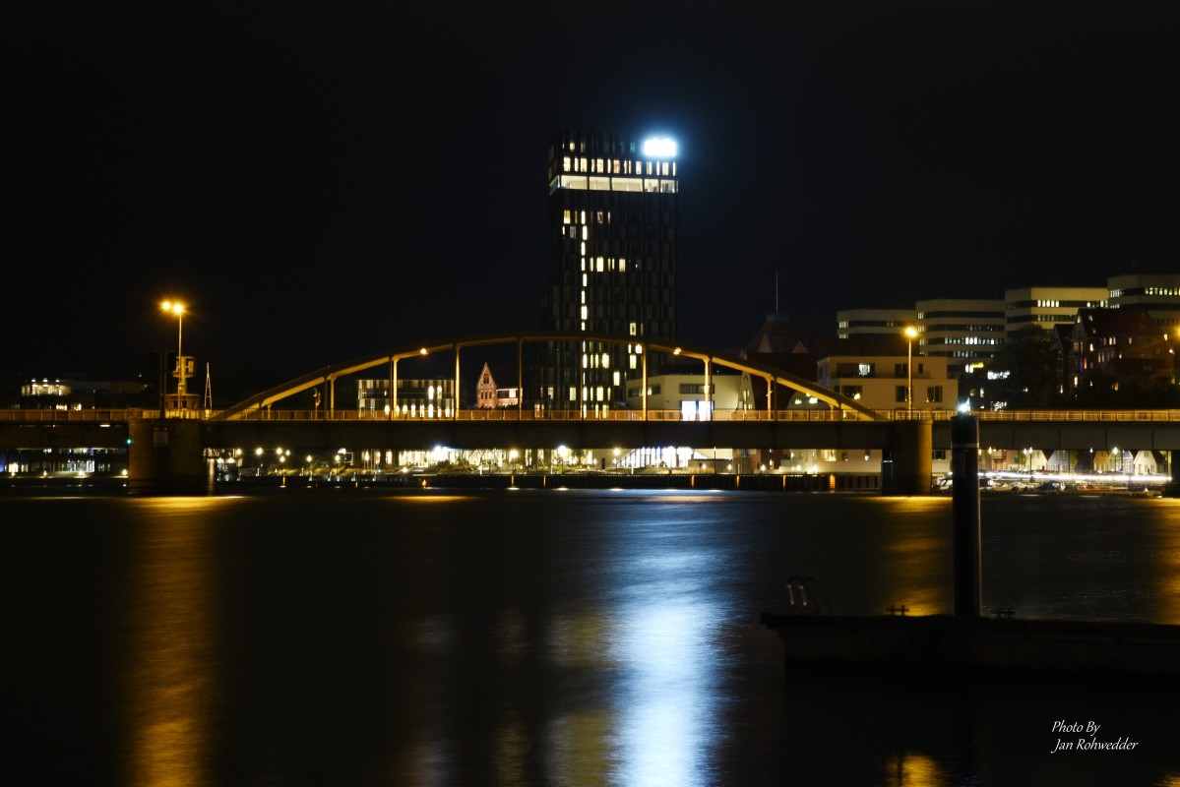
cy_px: 394
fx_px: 3442
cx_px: 590
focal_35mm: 105
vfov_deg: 13.0
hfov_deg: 19.5
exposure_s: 30
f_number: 13
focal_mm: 105
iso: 100
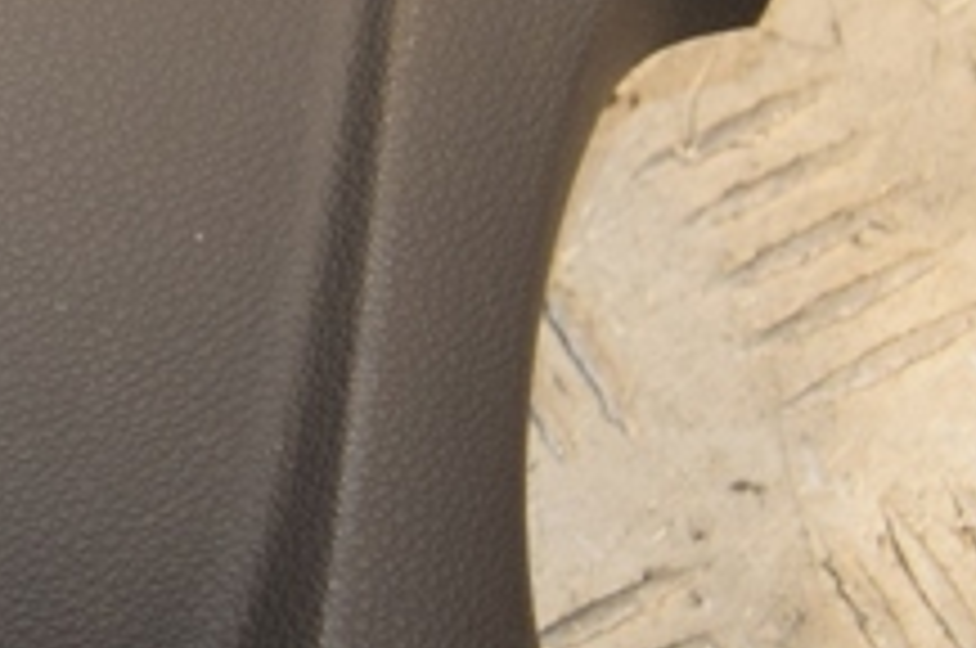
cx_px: -432
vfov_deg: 7.3
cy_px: 54
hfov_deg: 10.7
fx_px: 5035
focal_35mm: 186
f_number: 4.8
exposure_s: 1/200
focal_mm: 42
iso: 800
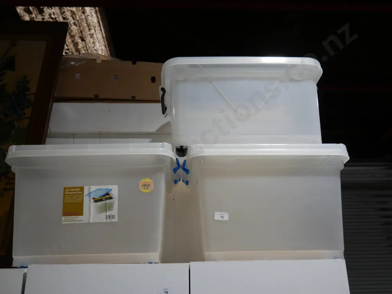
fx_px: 363
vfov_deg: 44.2
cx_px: 196
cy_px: 147
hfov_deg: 56.8
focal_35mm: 32
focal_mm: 16
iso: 200
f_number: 3.6
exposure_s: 1/125
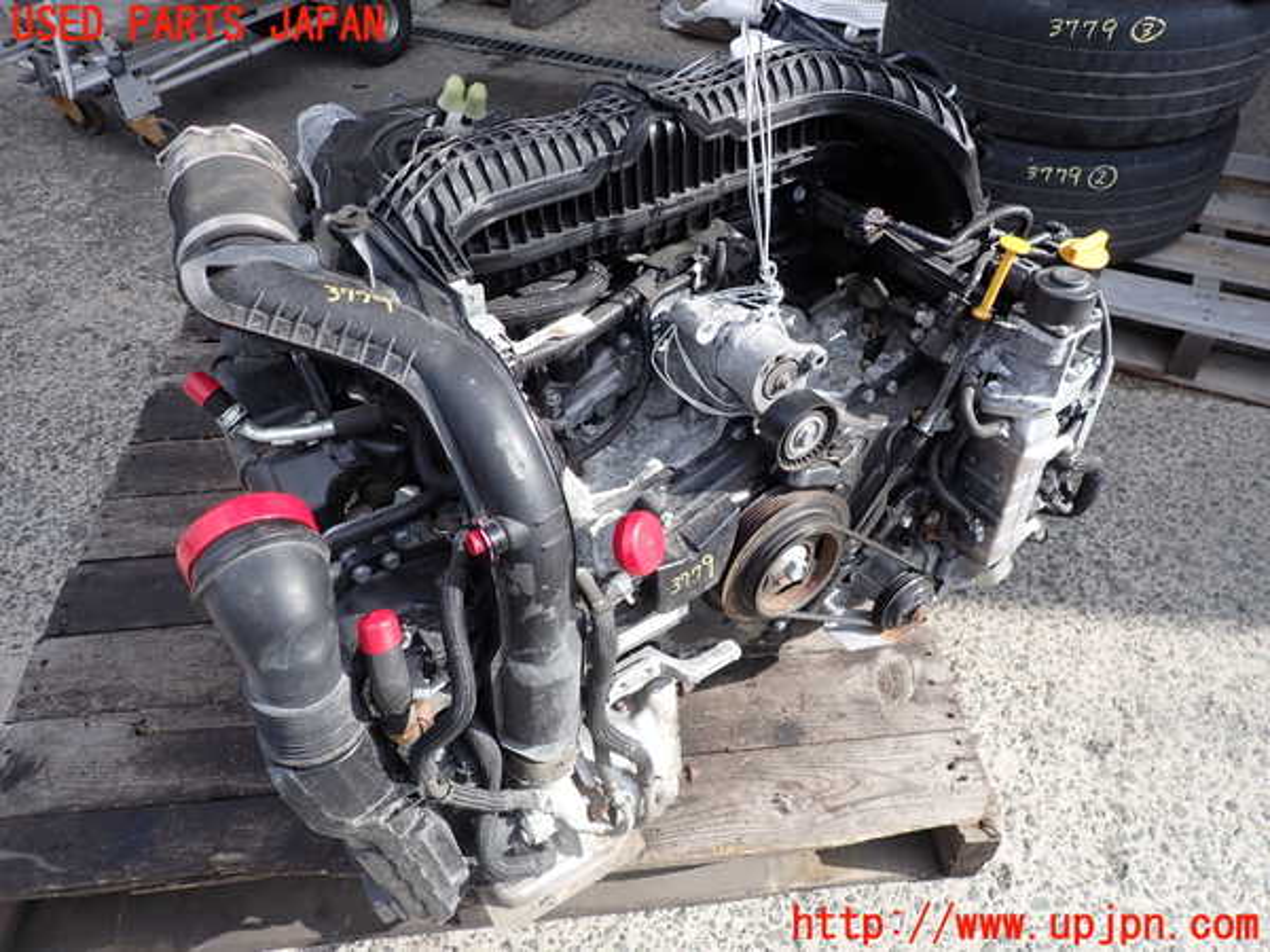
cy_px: 476
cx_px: 635
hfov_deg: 69.4
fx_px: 917
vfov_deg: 54.9
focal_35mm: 25
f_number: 2.8
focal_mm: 4.5
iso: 100
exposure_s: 1/500
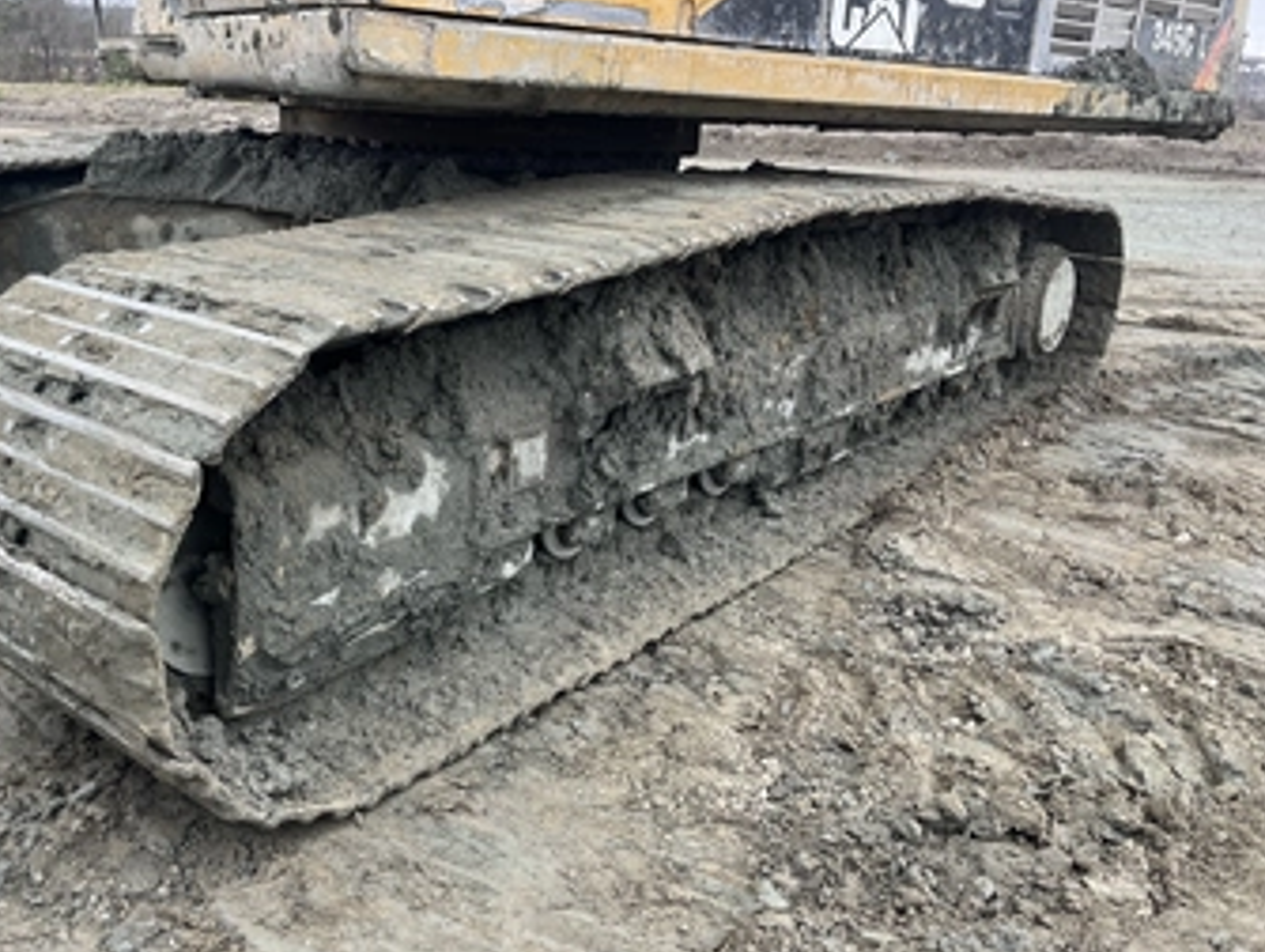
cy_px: 408
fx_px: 1134
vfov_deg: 45.4
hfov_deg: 58.0
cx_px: 525
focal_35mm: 31
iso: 50
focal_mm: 5.1
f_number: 1.6
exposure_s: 1/122
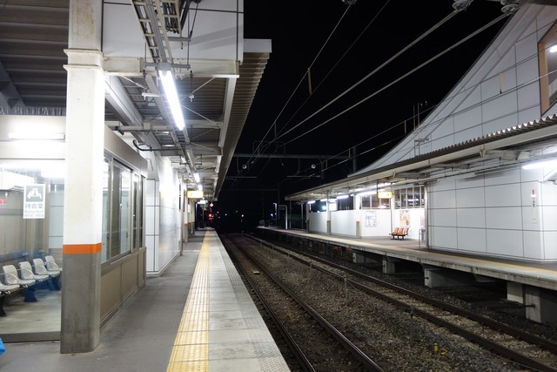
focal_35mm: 28
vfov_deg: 46.4
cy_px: 186
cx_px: 278
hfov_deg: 65.5
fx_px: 433
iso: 500
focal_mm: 10.4
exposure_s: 1/30
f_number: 1.8
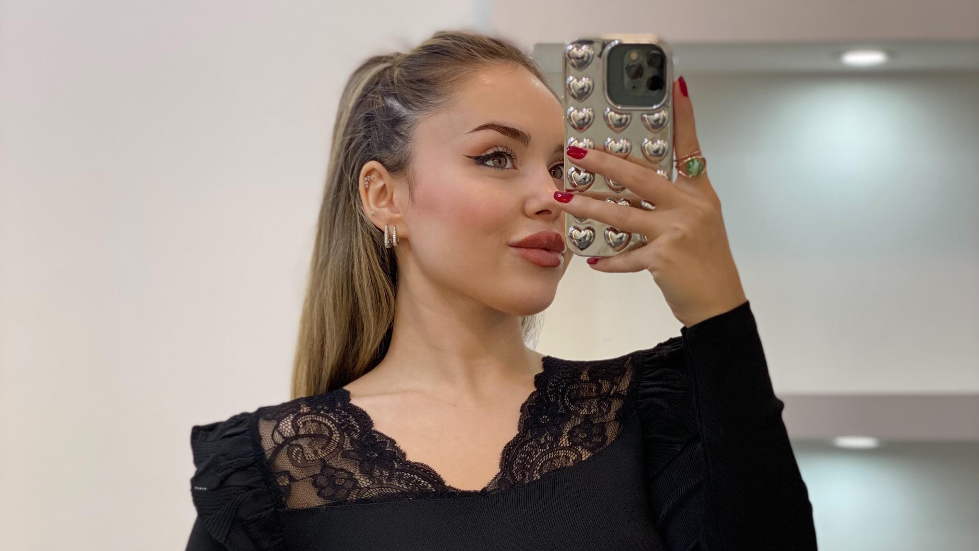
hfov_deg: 27.9
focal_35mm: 76
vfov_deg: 15.7
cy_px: 480
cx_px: 489
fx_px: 1973
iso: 100
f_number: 2
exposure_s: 1/100
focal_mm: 6
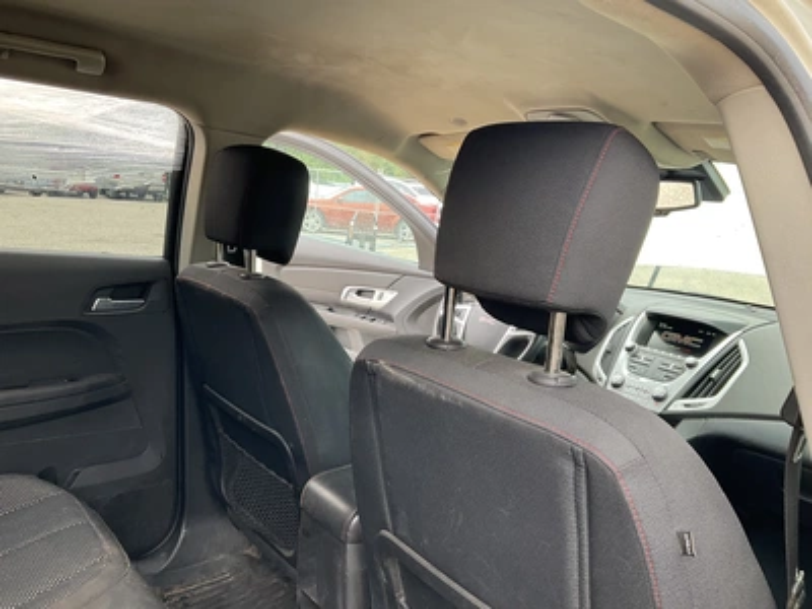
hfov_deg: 61.7
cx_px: 406
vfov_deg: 48.2
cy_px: 304
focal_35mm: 29
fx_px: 680
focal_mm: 3
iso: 40
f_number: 1.8
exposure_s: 1/122
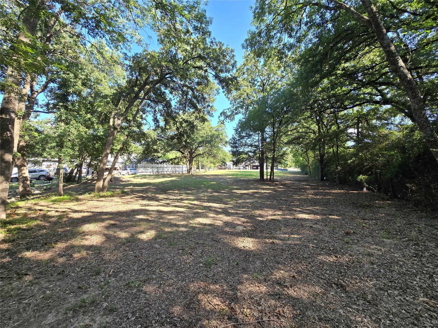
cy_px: 164
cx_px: 219
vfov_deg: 89.9
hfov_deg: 106.2
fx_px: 164
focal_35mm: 13
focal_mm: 2.2
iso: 50
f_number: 2.2
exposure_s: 1/285
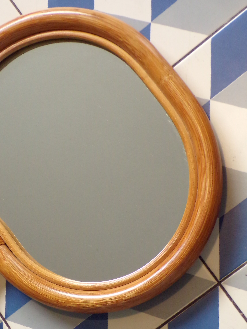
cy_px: 210
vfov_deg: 19.4
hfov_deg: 14.6
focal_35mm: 101
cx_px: 62
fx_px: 961
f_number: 3.8
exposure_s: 1/14
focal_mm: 11.6
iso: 400
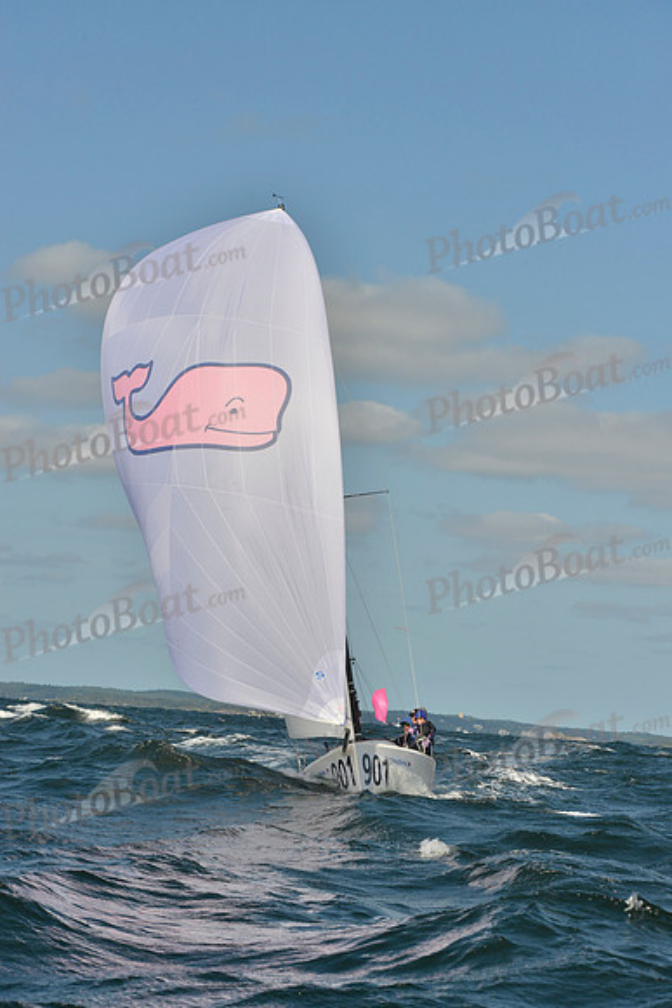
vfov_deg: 22.1
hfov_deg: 14.9
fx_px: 2574
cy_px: 504
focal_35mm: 92
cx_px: 336
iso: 400
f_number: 11
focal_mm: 92
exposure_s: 1/1600
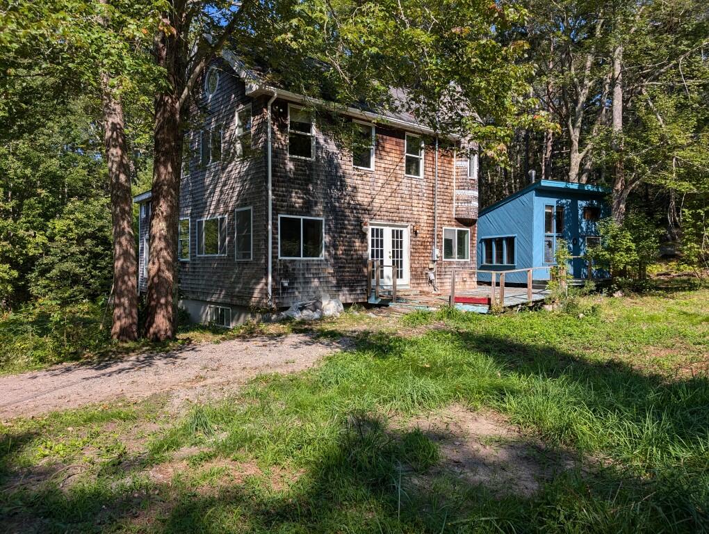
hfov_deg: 71.5
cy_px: 267
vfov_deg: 56.9
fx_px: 492
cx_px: 354
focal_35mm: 24
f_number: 1.68
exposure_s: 1/892
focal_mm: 6.9
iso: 20
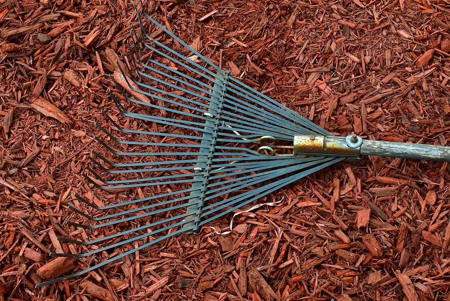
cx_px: 225
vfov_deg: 26.0
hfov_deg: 38.2
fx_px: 650
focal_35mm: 52
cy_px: 150
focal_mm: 35
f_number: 16
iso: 3200
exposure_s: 1/60
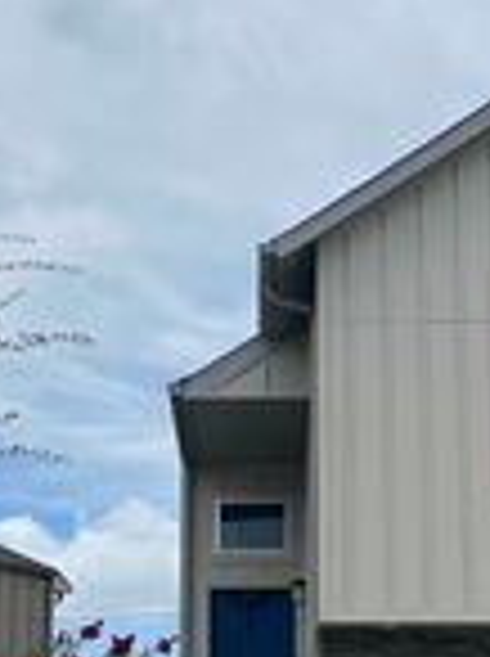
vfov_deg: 16.6
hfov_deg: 12.4
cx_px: 364
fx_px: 2253
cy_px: 331
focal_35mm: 119
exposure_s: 1/11364
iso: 50
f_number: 1.5
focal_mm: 5.7
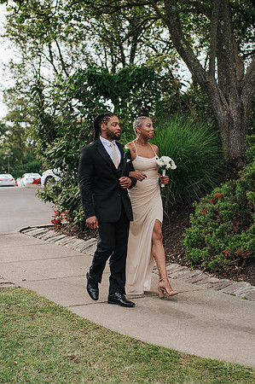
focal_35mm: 67
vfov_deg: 30.2
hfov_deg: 20.3
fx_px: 711
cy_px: 220
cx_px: 132
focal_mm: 35
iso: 250
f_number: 2.8
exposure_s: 1/1600
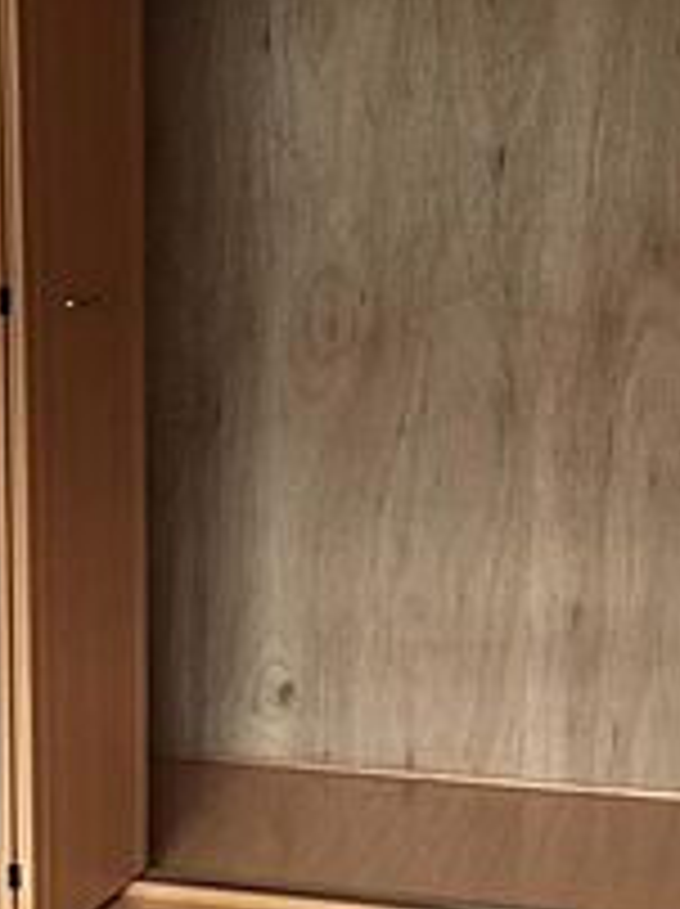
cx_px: 450
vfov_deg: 28.1
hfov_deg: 21.2
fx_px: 1811
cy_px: 558
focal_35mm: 69
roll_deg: -1.8
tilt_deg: -11.2
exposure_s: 1/15
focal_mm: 4.15
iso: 80
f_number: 2.2
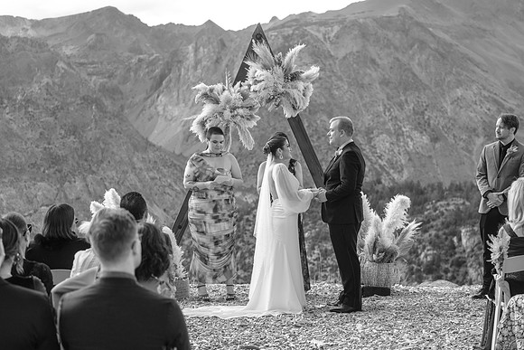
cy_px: 175
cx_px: 262
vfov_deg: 16.9
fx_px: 1179
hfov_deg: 25.1
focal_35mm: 81
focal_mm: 54.1
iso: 400
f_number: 2.8
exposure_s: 1/950
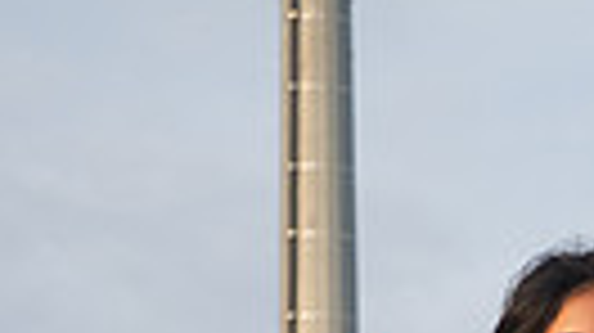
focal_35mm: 196
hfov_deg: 10.9
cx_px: 598
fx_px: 3085
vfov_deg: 5.8
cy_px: 914
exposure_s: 1/320
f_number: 6.3
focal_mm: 55
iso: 200
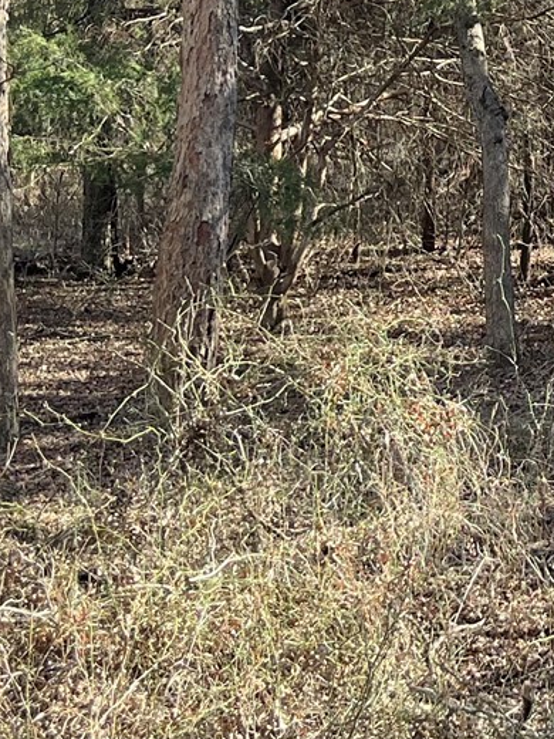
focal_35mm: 96
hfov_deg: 14.6
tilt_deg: +0.5
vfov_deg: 20.2
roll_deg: -1.2
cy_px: 118
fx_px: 2049
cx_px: 773
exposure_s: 1/404
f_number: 1.6
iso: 50
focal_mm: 5.1
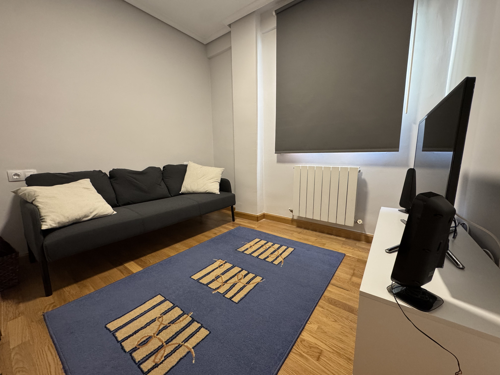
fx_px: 202
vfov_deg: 85.7
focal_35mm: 14
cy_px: 188
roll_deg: +1.3
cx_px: 250
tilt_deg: -9.3
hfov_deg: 102.1
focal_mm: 2.22
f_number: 2.2
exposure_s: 1/50
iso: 320
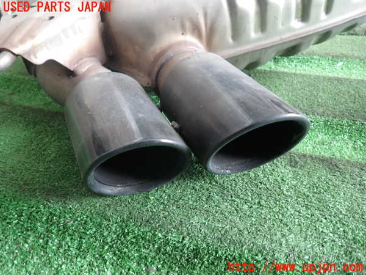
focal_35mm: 25
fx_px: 264
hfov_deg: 69.4
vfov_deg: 54.9
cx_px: 183
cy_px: 138
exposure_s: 1/30
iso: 200
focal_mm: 4.5
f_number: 2
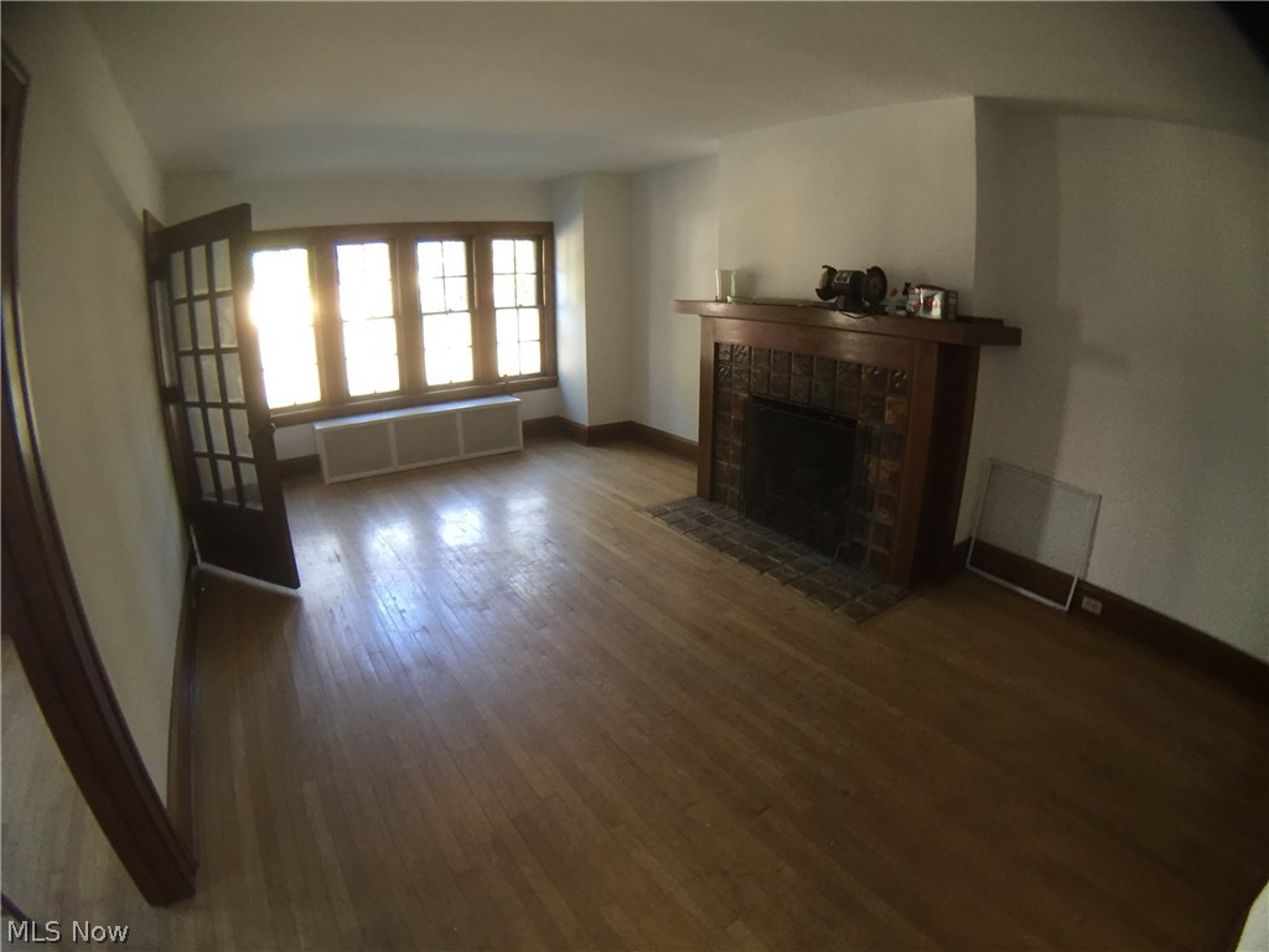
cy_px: 476
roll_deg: -0.3
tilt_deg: -19.7
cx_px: 634
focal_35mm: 29
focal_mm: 4.15
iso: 125
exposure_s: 1/30
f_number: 2.2
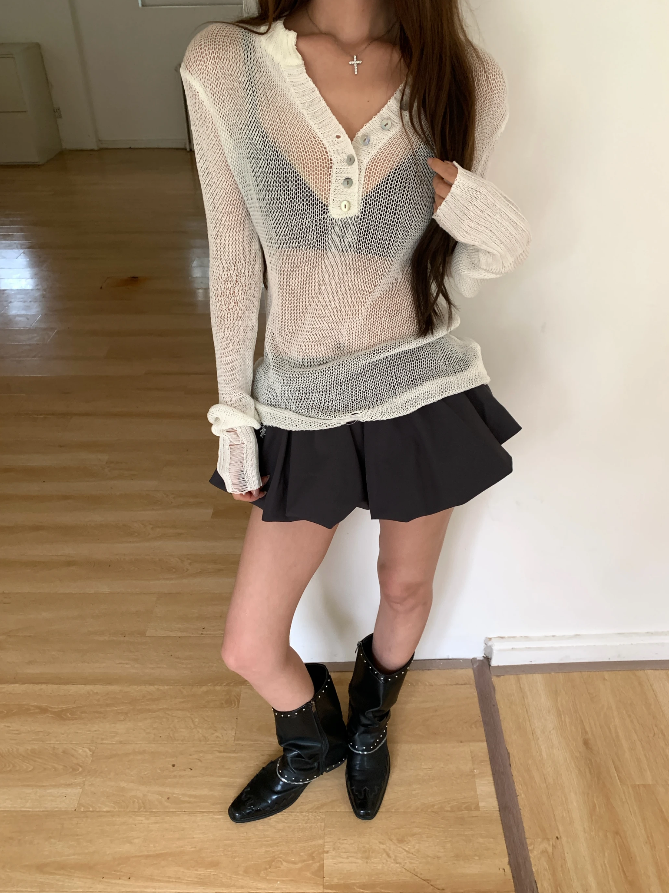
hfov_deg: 51.3
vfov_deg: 65.3
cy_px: 455
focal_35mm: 27
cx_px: 323
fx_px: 696
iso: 200
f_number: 1.8
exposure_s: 1/60
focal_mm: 4.25
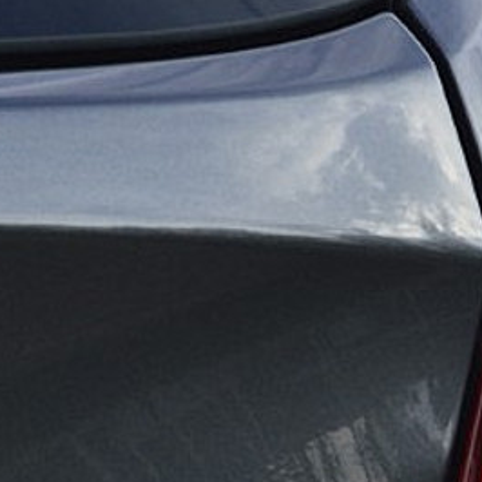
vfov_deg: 4.7
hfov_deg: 4.8
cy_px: 640
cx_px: 386
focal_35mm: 368
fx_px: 5801
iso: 400
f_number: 9
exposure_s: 1/160
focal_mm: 55
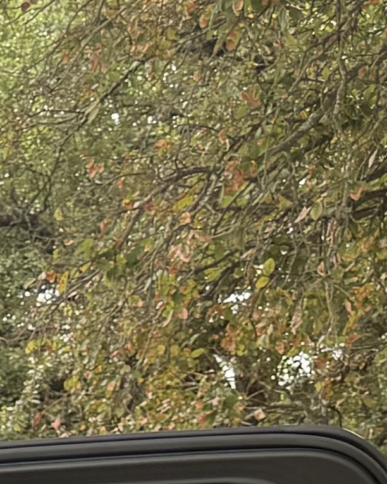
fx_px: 2505
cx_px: -1051
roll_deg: -0.5
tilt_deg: -7.2
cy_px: 897
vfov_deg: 10.3
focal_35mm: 175
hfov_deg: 7.1
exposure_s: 1/1106
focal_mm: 6.76
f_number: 1.78
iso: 100
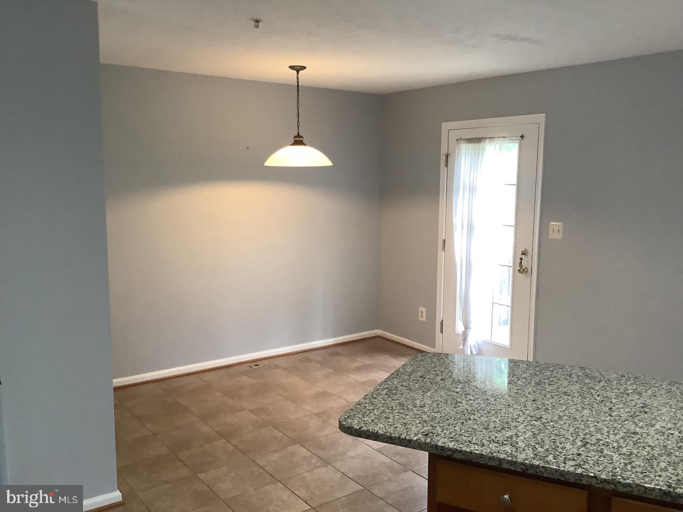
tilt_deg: -8.6
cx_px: 342
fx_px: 612
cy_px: 256
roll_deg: -0.4
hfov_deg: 58.4
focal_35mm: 31
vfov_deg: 45.4
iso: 200
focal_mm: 3.3
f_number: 2.4
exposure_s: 1/60
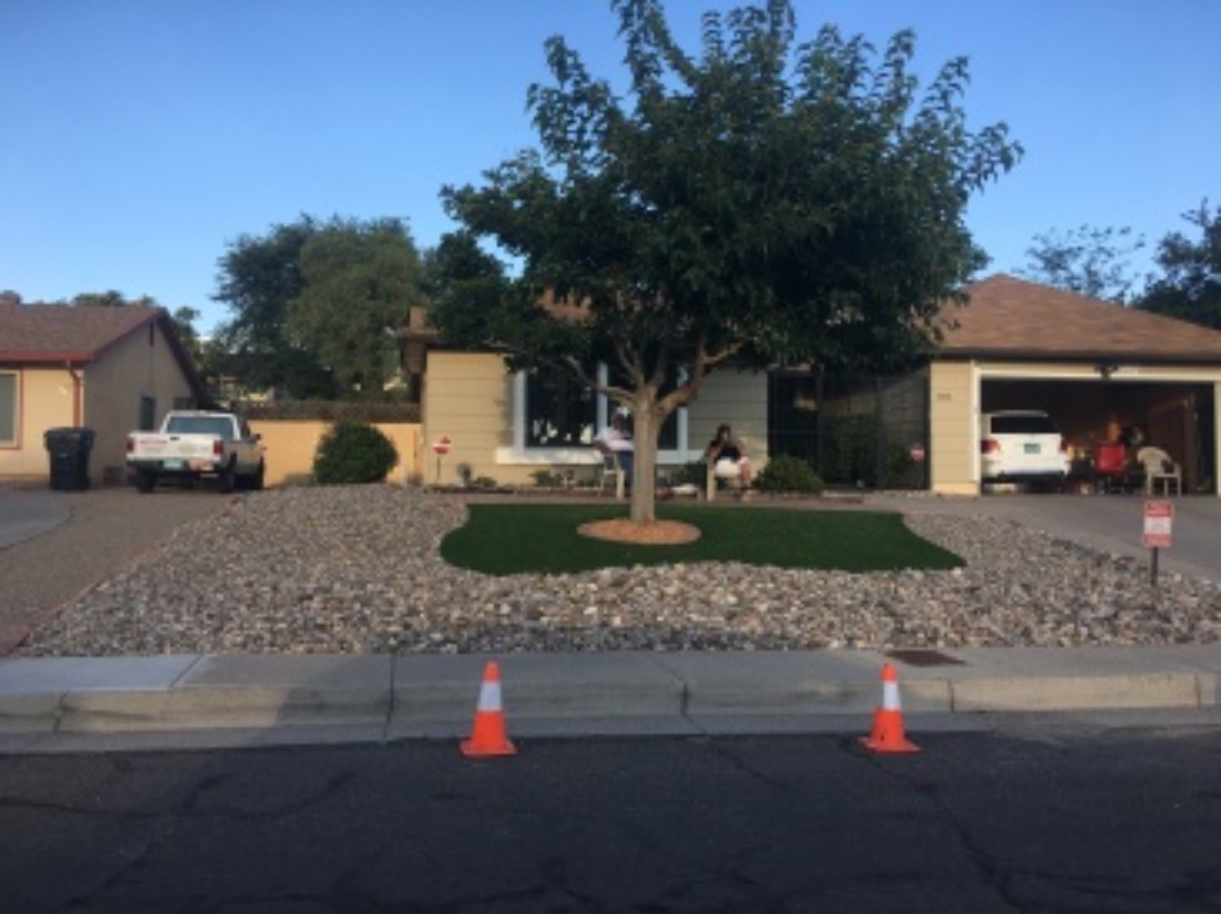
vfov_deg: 48.2
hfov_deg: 61.7
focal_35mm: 29
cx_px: 610
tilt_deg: +0.6
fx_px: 1022
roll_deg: -0.7
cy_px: 457
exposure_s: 1/530
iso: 25
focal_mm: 4.15
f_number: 2.2
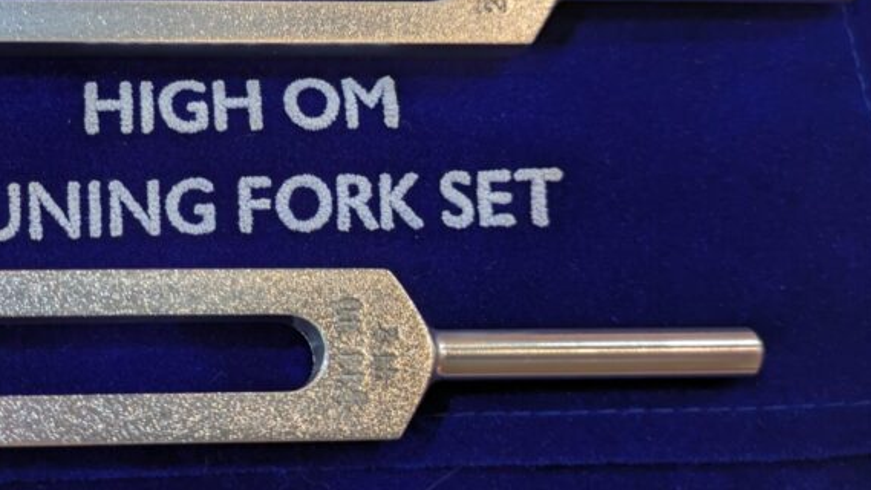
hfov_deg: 40.6
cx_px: 193
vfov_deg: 24.2
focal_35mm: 49
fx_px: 1132
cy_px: 136
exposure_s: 1/33.3
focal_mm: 5.43
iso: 137
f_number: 1.89
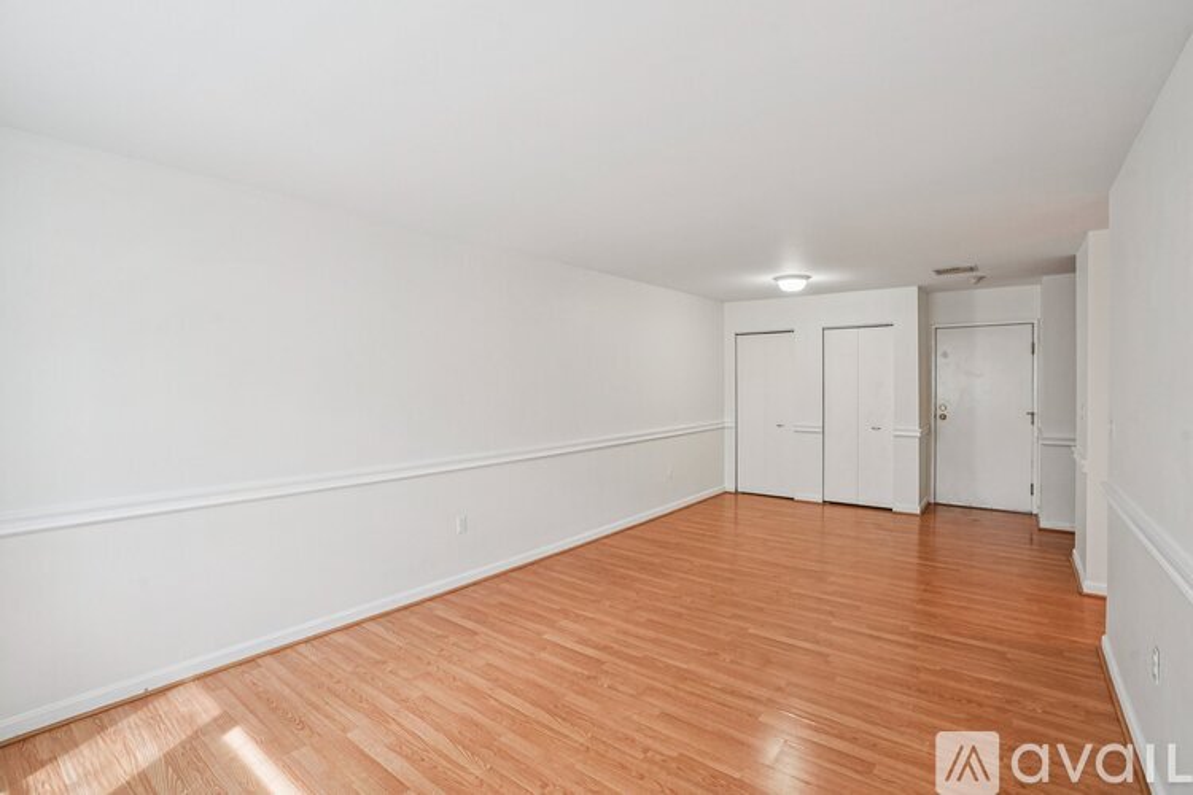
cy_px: 398
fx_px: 530
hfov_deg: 96.7
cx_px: 596
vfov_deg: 73.7
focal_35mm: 16
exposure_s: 1/30
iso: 800
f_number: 8
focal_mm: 16
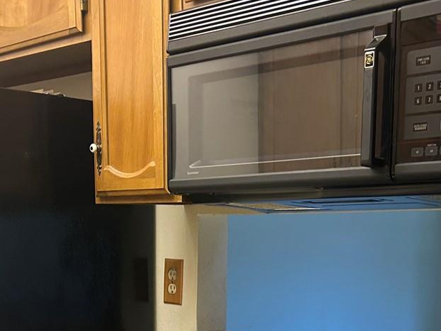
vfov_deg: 20.7
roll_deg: +0.4
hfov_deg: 28.8
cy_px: 385
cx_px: 158
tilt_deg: -11.5
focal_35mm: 67
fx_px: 854
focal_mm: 5.7
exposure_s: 1/60
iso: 80
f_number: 1.5
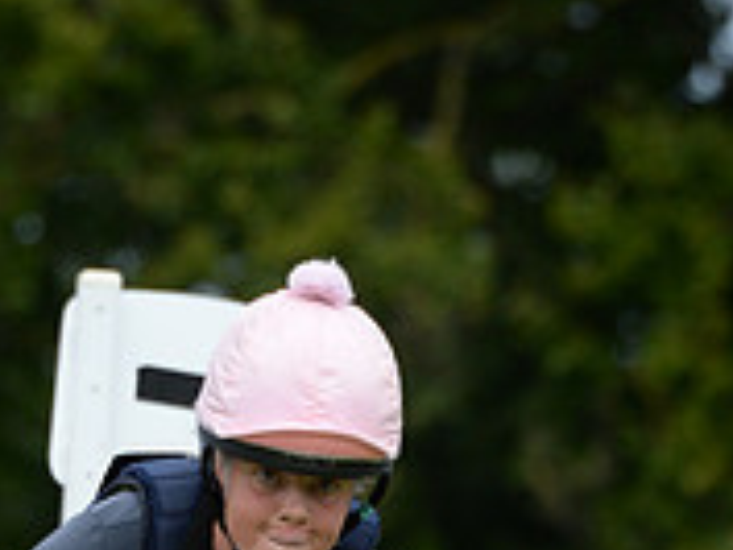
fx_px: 26678
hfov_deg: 1.6
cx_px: 290
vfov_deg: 1.2
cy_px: 1112
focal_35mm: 1259
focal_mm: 400
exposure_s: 1/1000
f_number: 8
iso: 1000
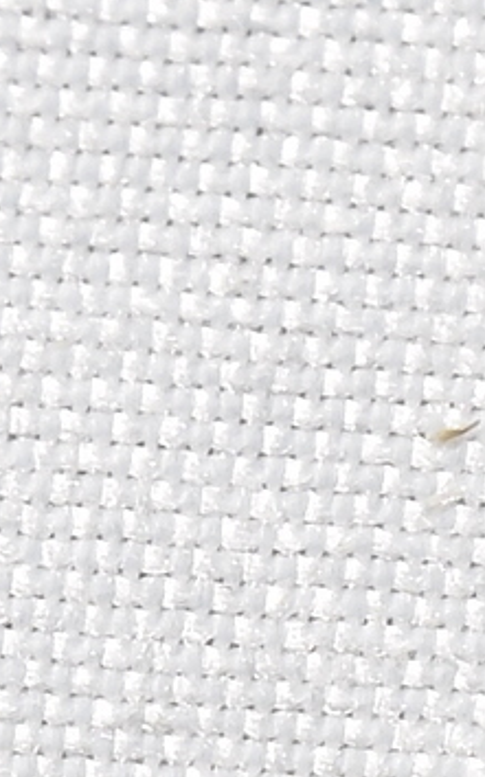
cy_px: 483
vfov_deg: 3.6
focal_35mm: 579
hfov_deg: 2.3
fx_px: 12255
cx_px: -458
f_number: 13
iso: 100
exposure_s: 1/160
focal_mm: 140
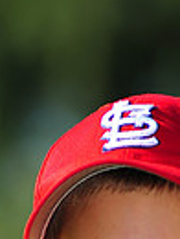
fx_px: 5321
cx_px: 94
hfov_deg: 1.9
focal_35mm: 770
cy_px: 463
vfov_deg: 2.6
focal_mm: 180
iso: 200
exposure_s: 1/1250
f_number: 4
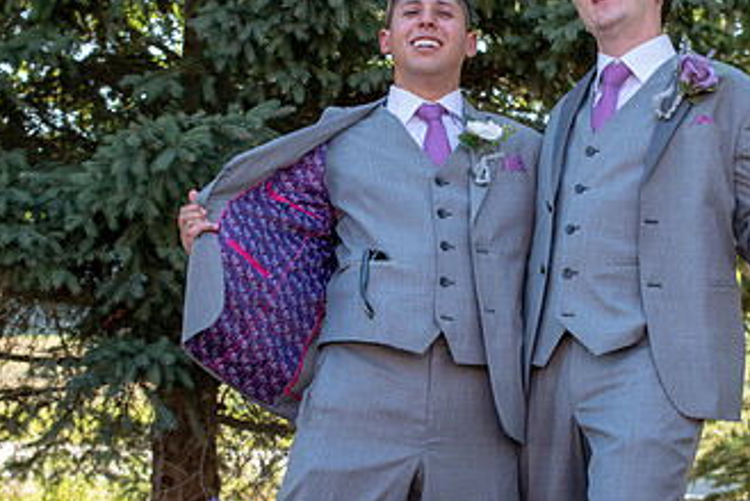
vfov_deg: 12.4
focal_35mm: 111
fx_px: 2314
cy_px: 295
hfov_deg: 18.4
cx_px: 499
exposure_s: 1/160
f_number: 6.3
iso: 400
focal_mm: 42
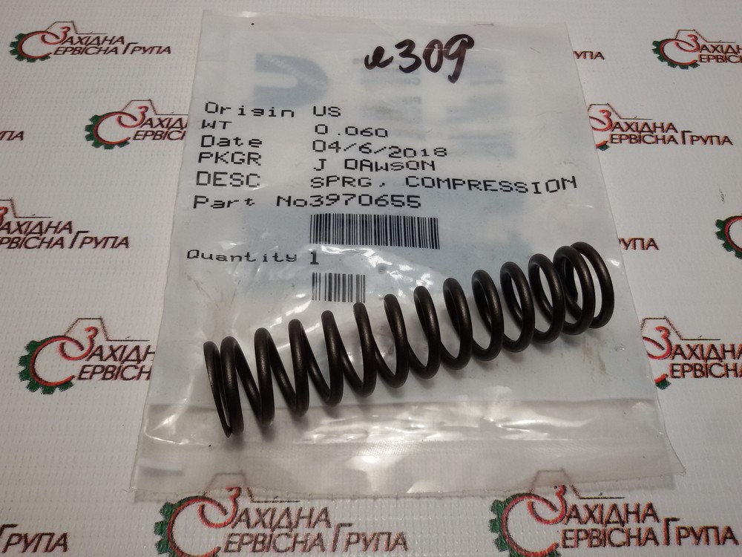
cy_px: 278
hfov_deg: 58.4
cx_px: 371
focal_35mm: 31
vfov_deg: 45.4
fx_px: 664
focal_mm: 2.93
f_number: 2.4
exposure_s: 1/100
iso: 50
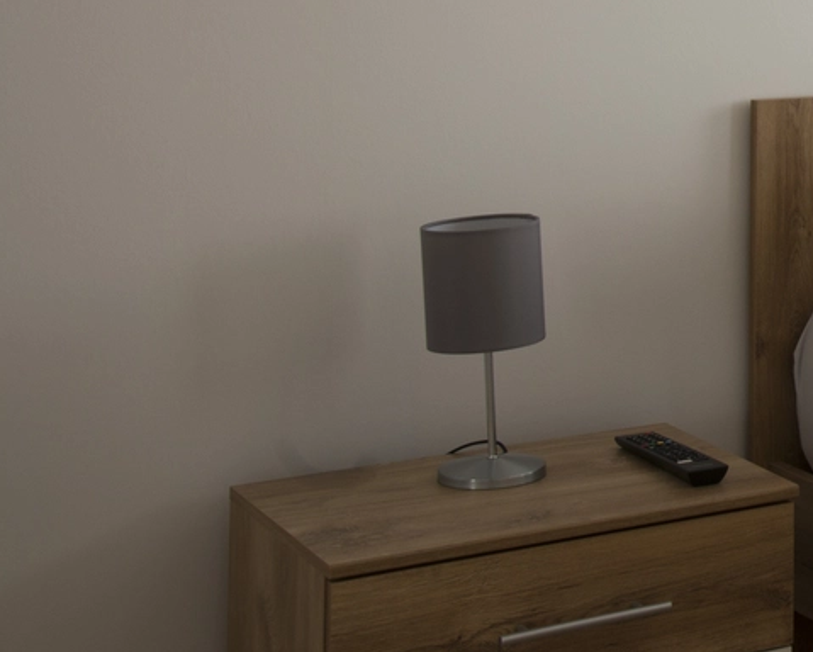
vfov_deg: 15.9
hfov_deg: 17.9
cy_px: -74
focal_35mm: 94
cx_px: 1266
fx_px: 2264
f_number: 6.3
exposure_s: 1/100
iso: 400
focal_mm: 32
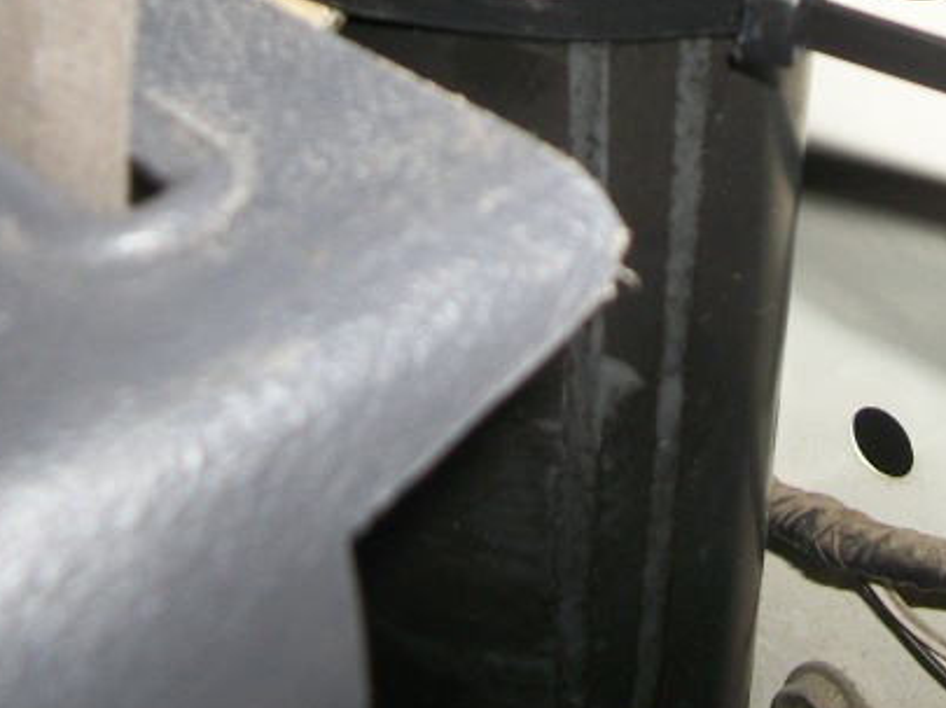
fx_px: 2212
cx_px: 694
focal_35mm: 81
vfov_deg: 17.3
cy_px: -161
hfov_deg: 23.9
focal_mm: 5.7
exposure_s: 1/60
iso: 80
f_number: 2.9
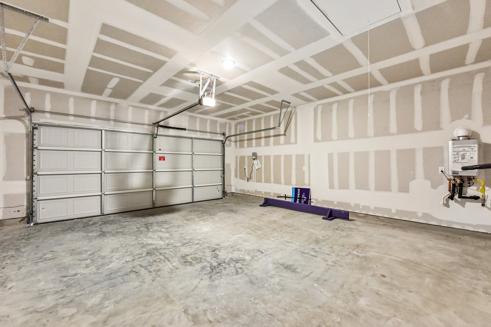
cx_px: 246
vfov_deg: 81.2
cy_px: 164
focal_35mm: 14
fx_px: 191
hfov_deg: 104.3
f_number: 8
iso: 4500
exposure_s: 1/15
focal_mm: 14
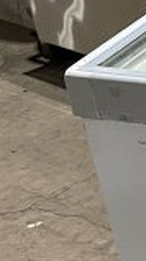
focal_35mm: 145
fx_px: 1002
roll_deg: +1.7
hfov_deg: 7.1
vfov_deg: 14.5
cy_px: 286
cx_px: 494
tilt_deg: -33.3
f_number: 1.6
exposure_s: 1/60
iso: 200
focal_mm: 4.2
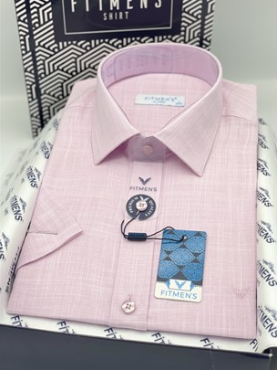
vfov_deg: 36.2
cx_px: 140
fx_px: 565
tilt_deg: -36.3
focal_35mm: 53
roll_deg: +0.0
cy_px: 182
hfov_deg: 27.5
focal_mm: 6
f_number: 2
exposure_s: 1/122
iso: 32
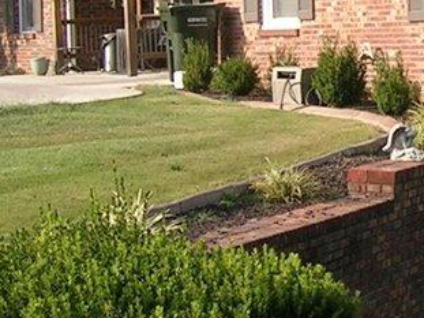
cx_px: 500
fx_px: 1763
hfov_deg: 13.4
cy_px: 75
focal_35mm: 144
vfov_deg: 10.3
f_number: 4.8
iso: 50
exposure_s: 1/214
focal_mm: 5.4
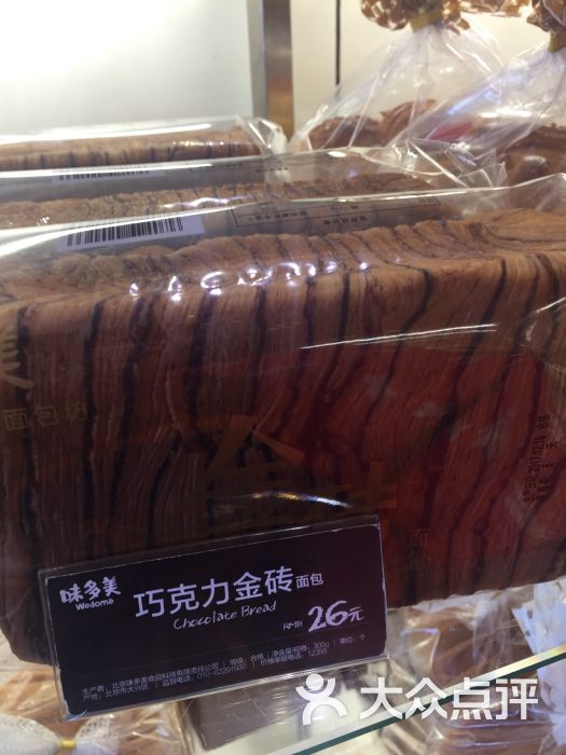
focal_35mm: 29
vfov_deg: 61.7
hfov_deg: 48.2
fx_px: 632
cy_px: 378
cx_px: 283
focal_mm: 4.15
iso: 40
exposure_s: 1/50
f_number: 2.2
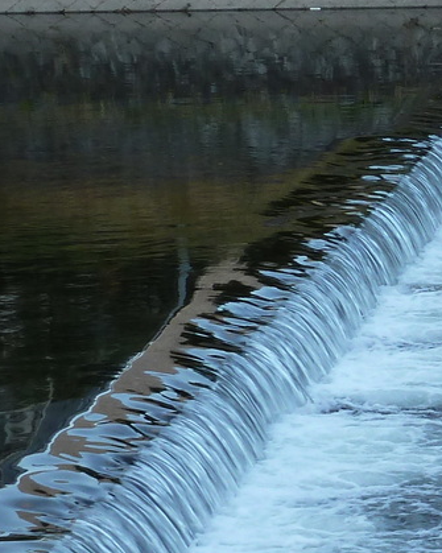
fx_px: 2928
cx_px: 850
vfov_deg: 10.7
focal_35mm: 179
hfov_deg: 8.3
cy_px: 494
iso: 80
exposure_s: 1/30
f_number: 3.8
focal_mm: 7.9
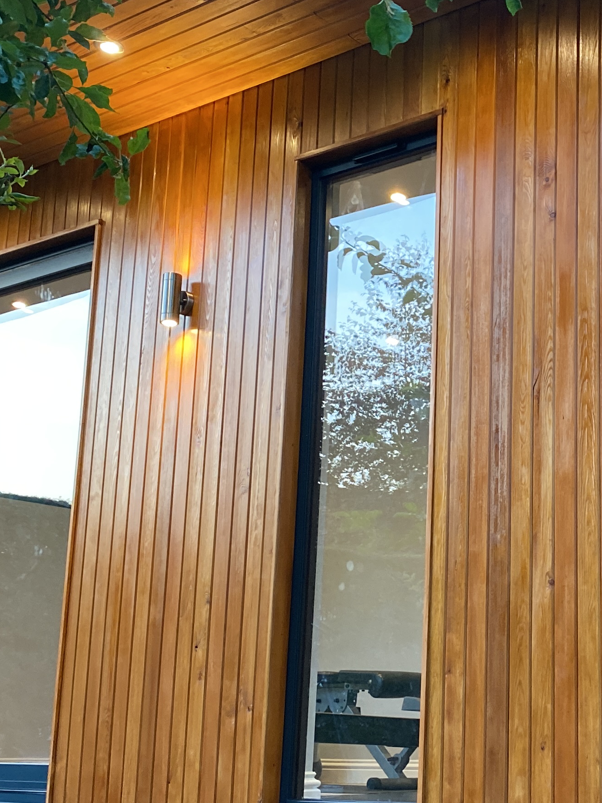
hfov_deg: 23.7
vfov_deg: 32.2
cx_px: 547
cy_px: 412
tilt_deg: +14.4
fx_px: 1391
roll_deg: -2.4
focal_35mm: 60
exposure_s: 1/60
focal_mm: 4.25
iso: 160
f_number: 1.8
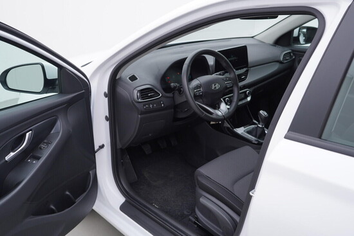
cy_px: 118
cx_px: 177
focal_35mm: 36
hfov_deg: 53.1
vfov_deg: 36.9
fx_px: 354
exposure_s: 1/60
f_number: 3.5
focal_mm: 24
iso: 125
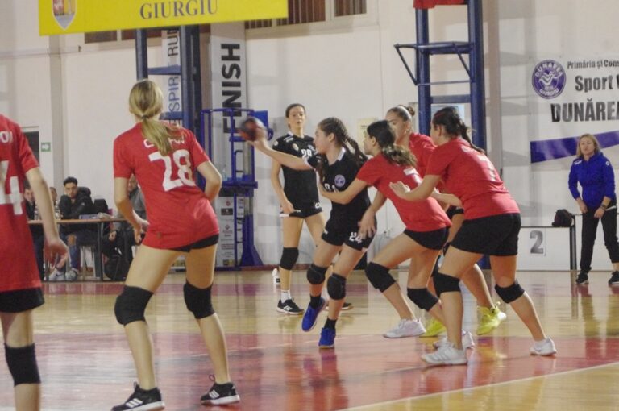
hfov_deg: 18.8
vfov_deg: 12.5
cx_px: 310
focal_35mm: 109
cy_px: 206
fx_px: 1872
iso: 6400
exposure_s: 1/125
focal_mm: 73
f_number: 5.6
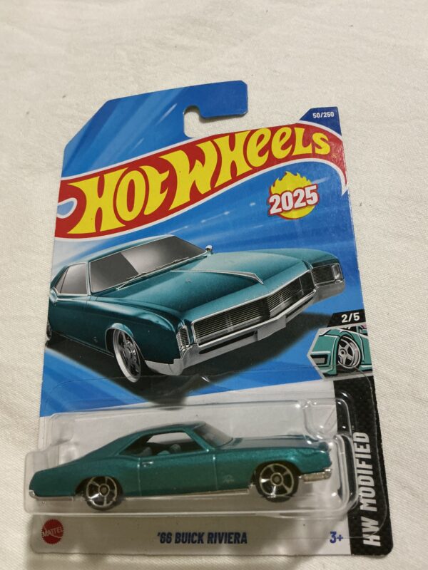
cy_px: 285
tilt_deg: -61.1
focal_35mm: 29
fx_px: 478
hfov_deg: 48.2
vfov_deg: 61.7
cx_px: 214
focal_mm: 3
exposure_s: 1/30
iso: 320
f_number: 1.8
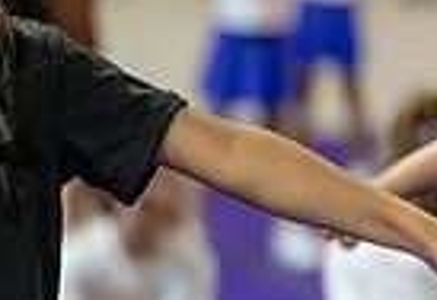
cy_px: 165
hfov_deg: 8.5
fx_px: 2915
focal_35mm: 238
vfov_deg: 5.9
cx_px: -108
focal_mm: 50
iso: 1250
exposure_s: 1/400
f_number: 1.2
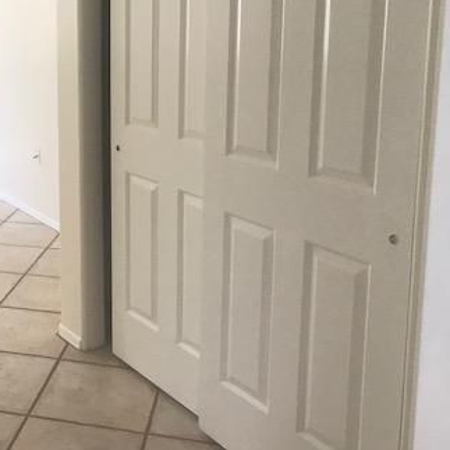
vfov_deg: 34.1
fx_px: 721
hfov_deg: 33.0
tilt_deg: -9.4
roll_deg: +1.1
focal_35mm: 49
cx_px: 50
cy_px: 128
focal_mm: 3.99
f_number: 1.8
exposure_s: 1/40
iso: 25
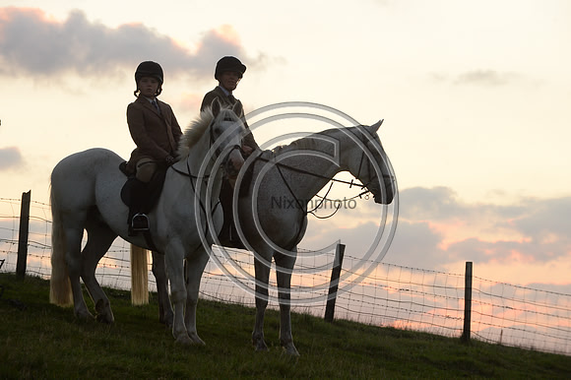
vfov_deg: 7.8
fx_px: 2774
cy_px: 190
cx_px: 286
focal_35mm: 175
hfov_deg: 11.8
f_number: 8
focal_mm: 175
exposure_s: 1/400
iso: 2500
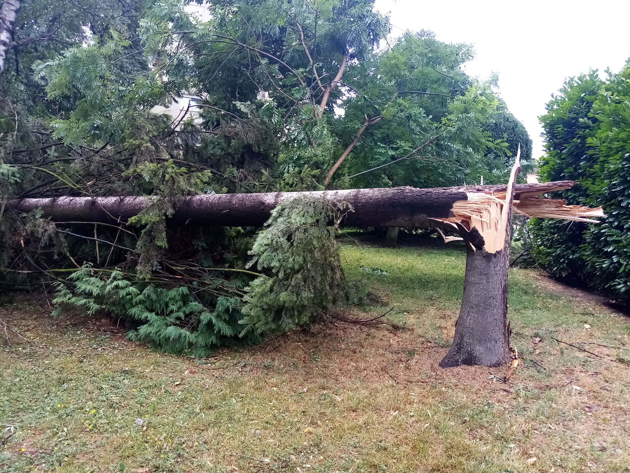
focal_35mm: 26
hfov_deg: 67.3
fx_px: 473
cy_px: 236
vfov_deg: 53.1
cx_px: 315
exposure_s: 1/180
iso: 104
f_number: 1.8
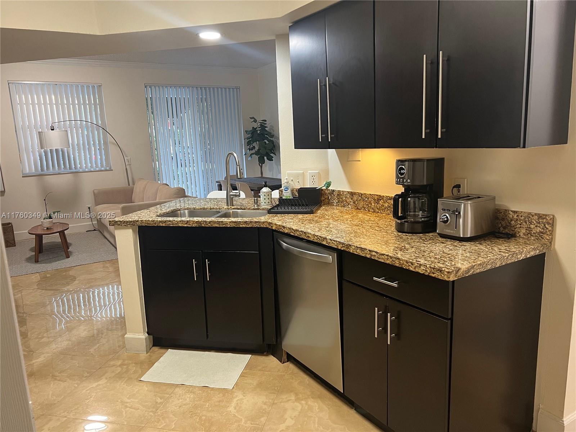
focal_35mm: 26
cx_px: 288
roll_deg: +2.1
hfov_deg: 67.3
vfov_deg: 53.1
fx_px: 433
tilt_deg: -11.5
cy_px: 216
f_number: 1.5
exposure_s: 1/60
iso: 160
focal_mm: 5.7
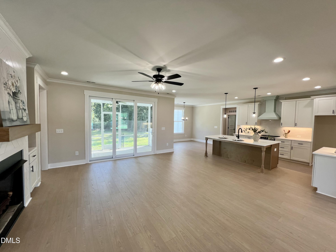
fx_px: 126
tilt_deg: -2.8
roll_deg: -1.2
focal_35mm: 13
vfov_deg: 89.9
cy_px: 126
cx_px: 168
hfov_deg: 106.2
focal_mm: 1.57
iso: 50
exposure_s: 1/120
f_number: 1.8
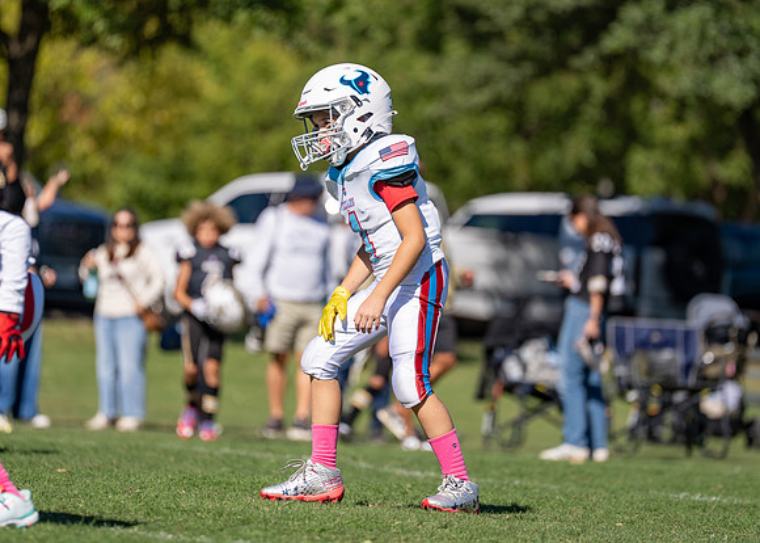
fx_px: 6509
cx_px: 399
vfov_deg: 4.8
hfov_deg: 6.7
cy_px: 223
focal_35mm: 302
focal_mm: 200
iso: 100
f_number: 2.8
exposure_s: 1/2500
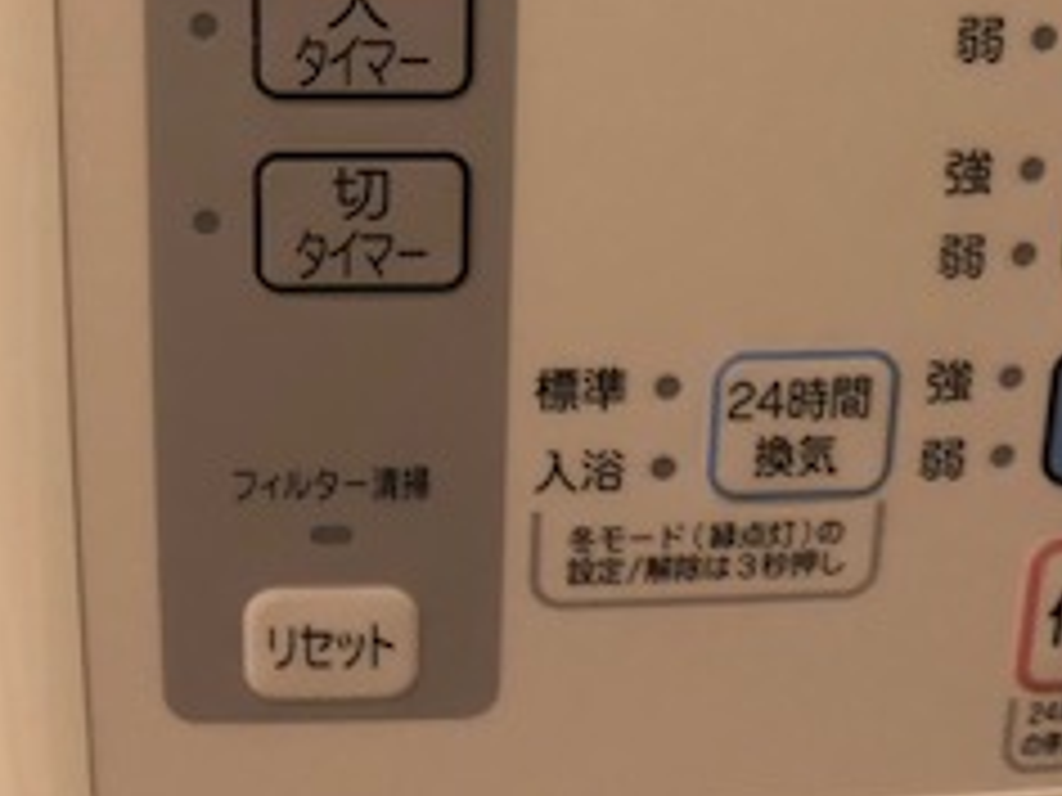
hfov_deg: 25.6
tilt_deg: -9.8
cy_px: -54
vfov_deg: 18.7
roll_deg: +0.4
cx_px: 454
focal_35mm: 76
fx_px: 2332
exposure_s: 1/17
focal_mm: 3.99
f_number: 1.8
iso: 50
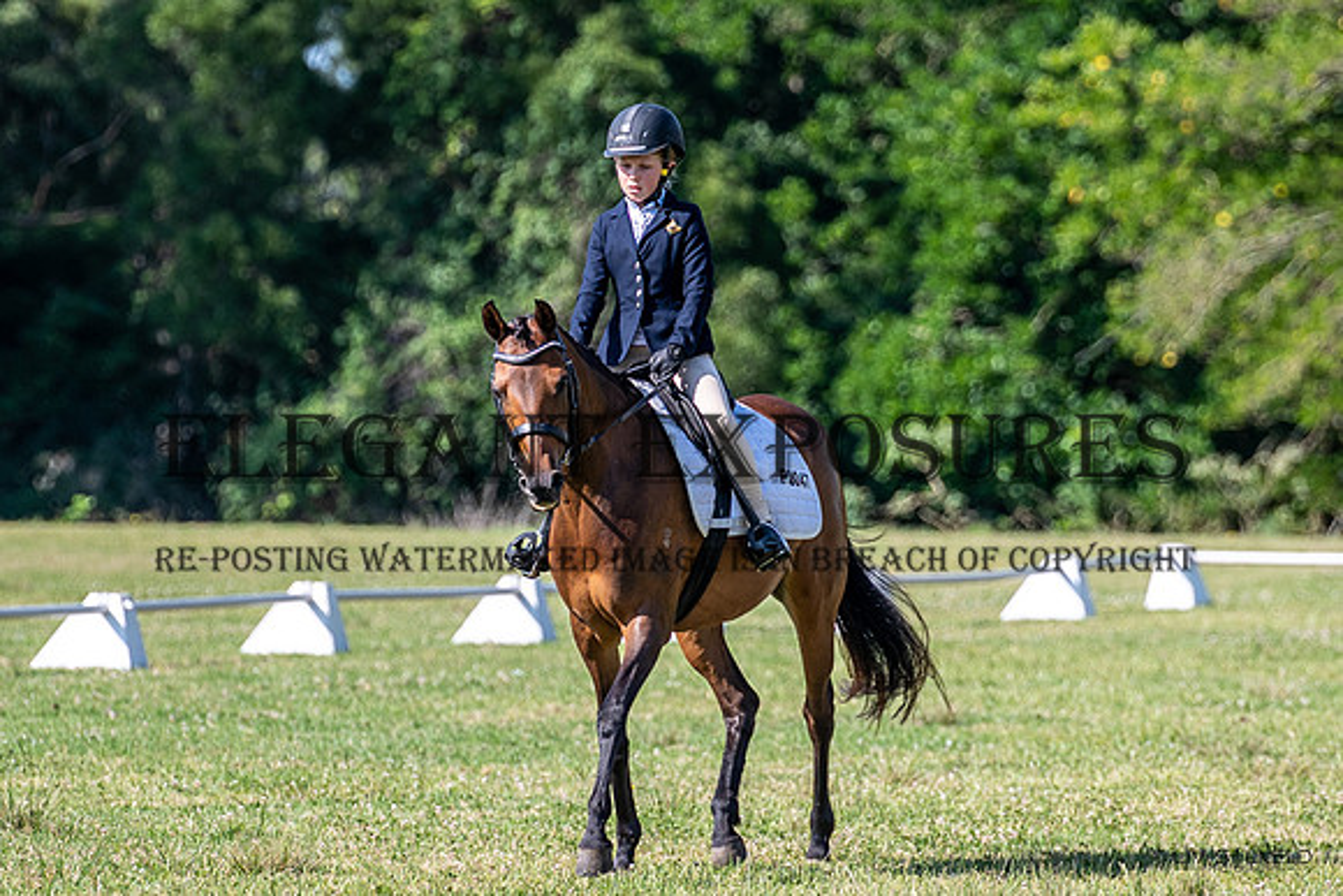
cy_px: 380
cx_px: 580
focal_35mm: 343
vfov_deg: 4.0
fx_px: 12794
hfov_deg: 6.0
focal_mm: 175
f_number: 3.2
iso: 125
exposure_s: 1/1600
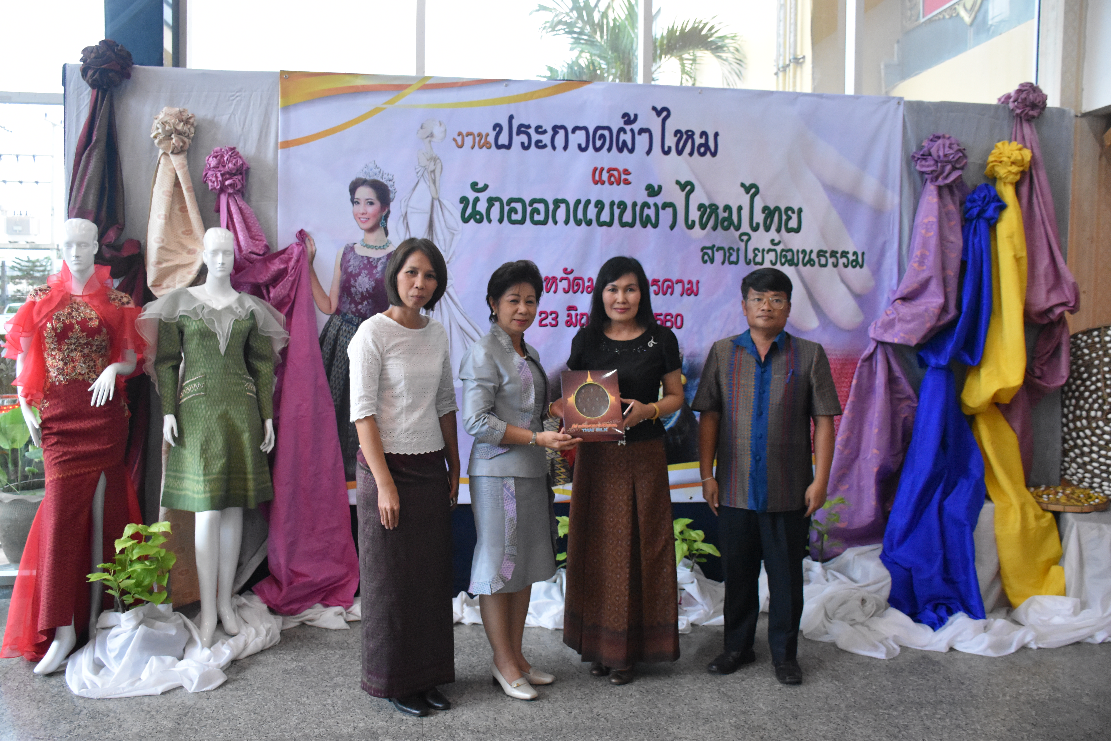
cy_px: 370
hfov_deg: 61.9
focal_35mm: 30
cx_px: 556
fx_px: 926
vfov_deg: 43.6
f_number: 3.5
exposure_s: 1/60
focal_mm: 20
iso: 3600
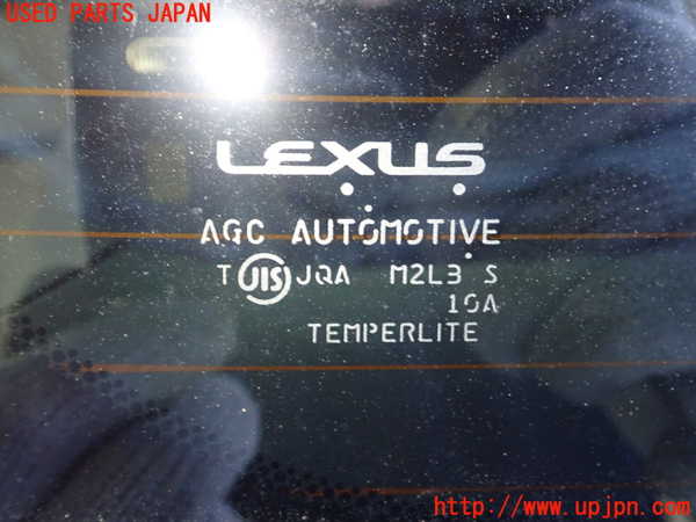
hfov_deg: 52.6
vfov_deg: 40.7
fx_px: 704
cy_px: 261
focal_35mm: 35
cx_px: 348
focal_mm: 6.42
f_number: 2.6
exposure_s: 1/20
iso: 800
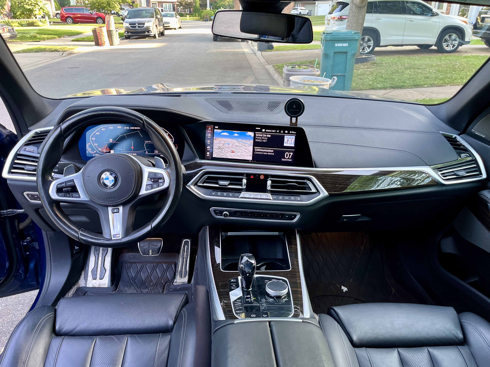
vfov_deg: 53.1
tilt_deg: -25.5
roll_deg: -0.3
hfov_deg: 67.3
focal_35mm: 26
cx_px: 245
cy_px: 184
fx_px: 368
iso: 125
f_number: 1.6
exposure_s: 1/117
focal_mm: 5.1
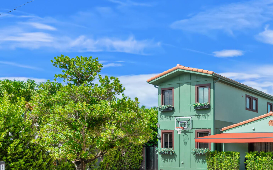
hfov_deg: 43.9
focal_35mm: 41
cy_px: 149
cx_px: 246
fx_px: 305
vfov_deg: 30.1
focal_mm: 19
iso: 500
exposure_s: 1/250
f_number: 11
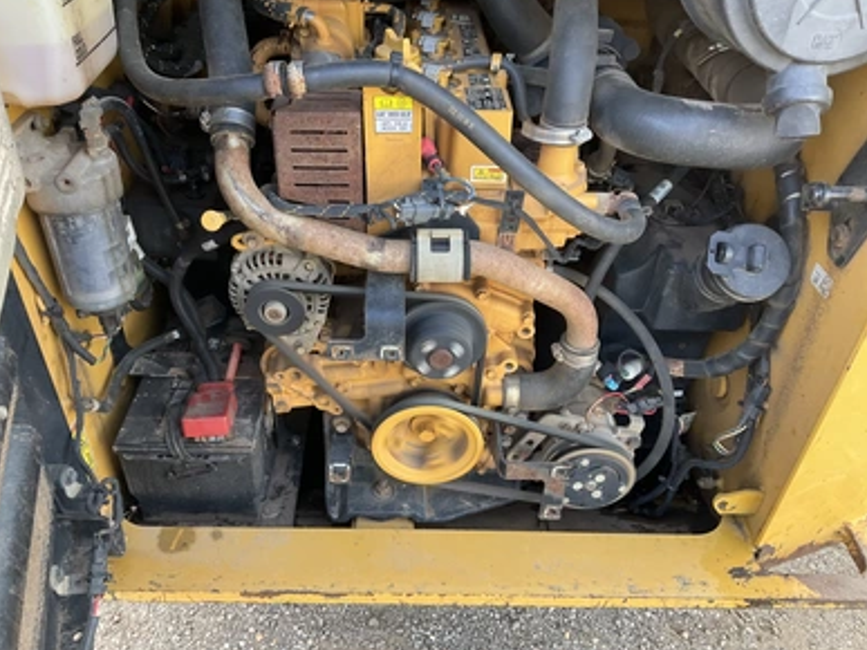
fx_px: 751
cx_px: 421
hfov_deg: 60.0
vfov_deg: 46.8
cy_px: 321
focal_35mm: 30
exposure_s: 1/122
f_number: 1.8
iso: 50
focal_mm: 3
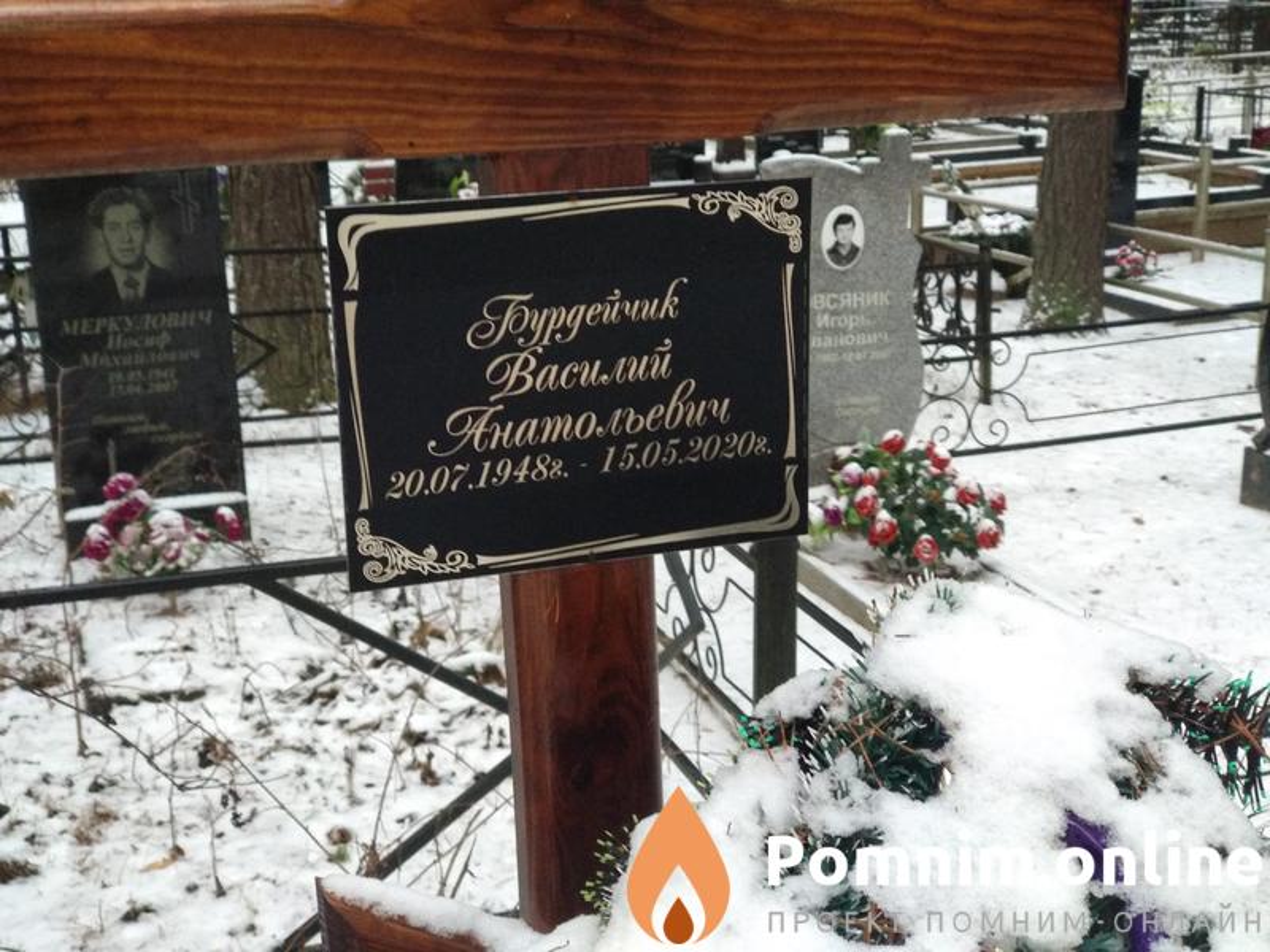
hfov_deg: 36.8
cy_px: 476
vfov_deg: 28.0
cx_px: 635
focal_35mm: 52
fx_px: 1908
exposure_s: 1/30
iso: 800
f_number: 2.6
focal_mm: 5.99
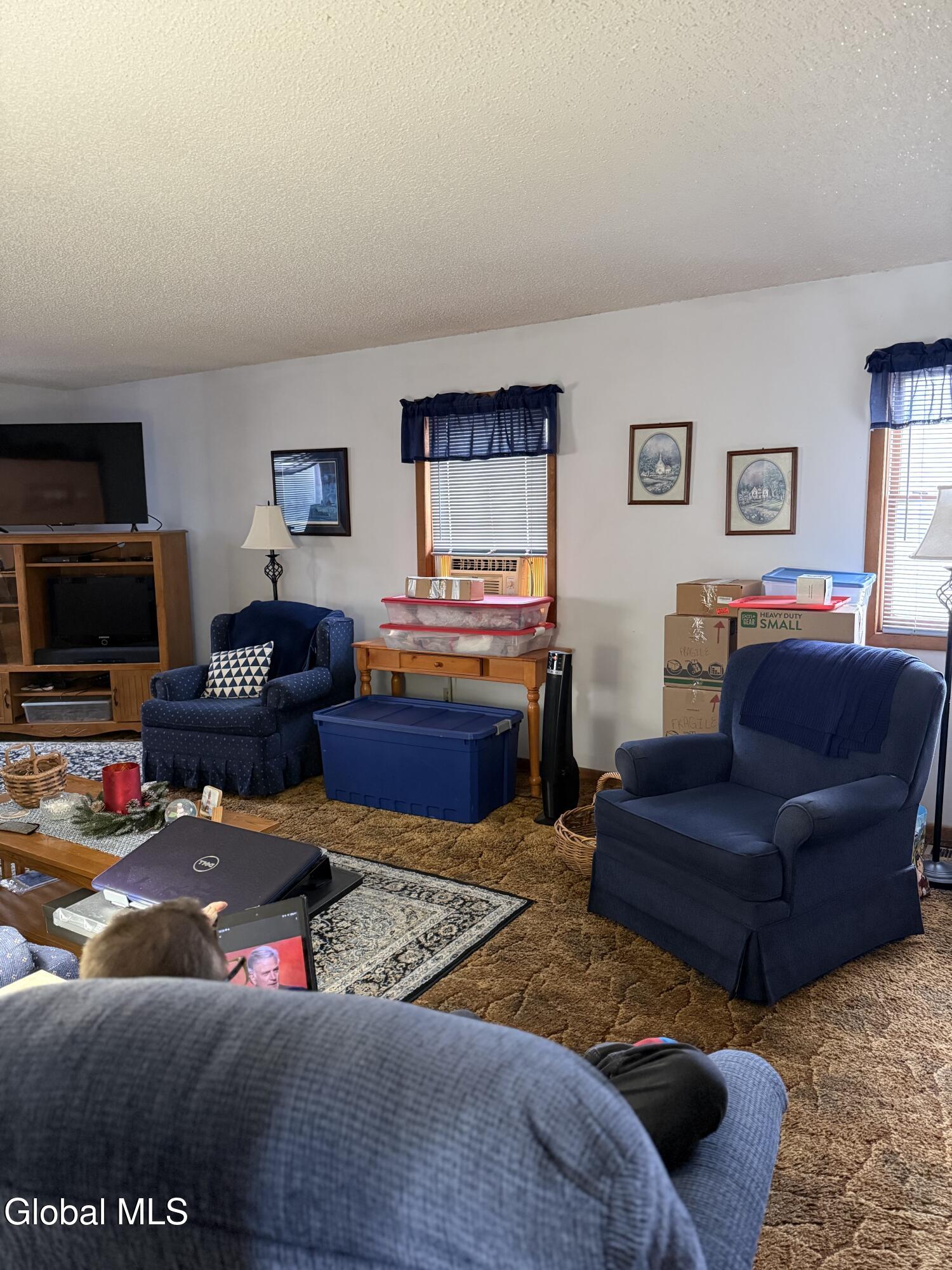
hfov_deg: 56.8
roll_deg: +0.8
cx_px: 476
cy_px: 635
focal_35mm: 24
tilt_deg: -6.2
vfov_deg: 71.6
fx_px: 880
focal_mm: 6.76
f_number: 1.78
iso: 800
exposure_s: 1/60
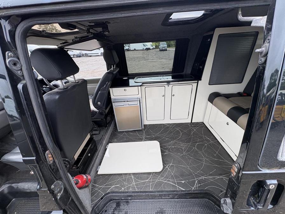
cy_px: 107
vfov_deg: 85.7
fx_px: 115
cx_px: 142
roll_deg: +2.7
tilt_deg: -28.2
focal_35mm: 14
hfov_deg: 102.1
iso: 40
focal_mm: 2.22
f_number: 2.2
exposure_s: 1/184
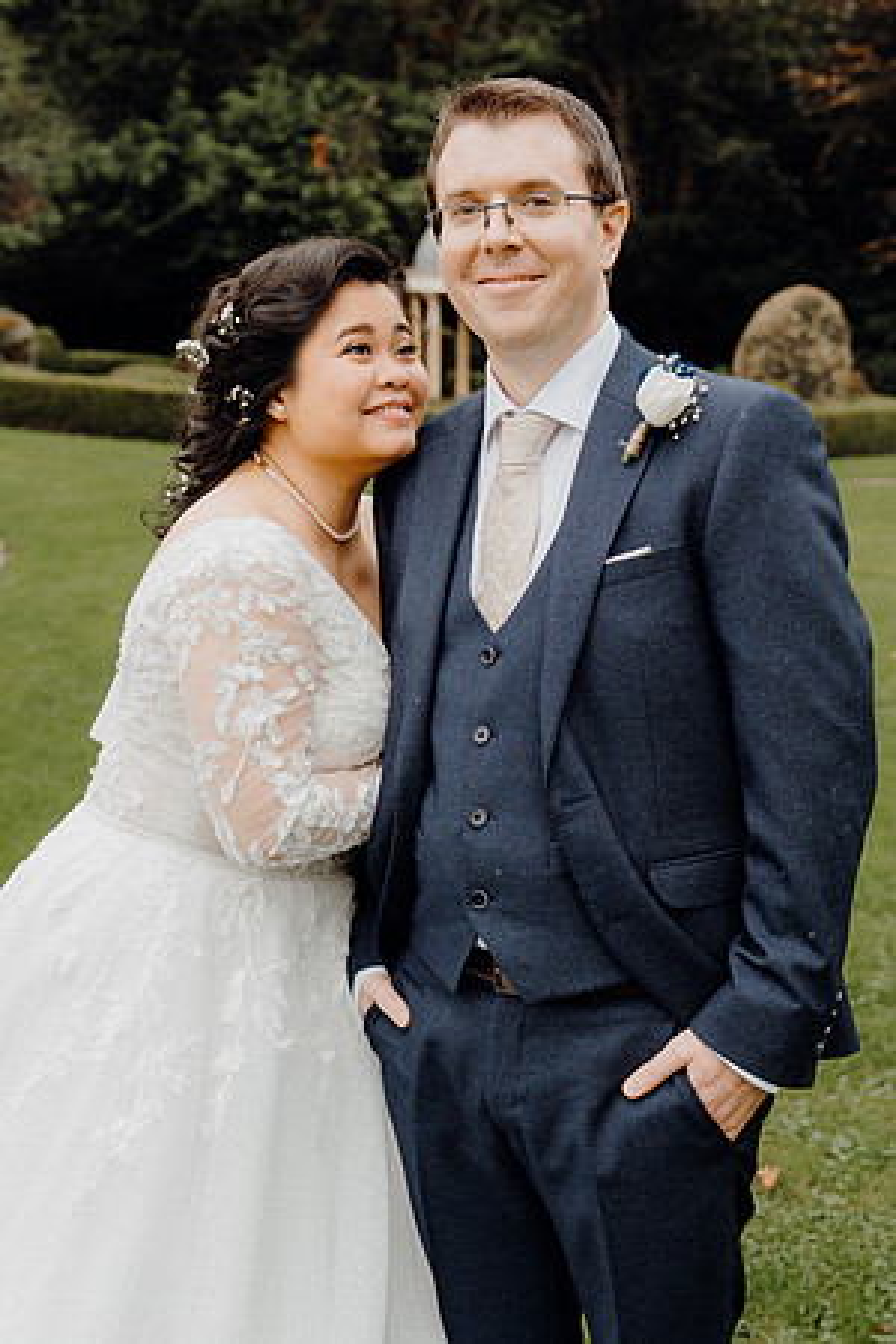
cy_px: 672
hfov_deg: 27.5
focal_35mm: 49
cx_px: 448
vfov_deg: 40.3
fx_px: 1829
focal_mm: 33
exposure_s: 1/160
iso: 640
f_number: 3.5
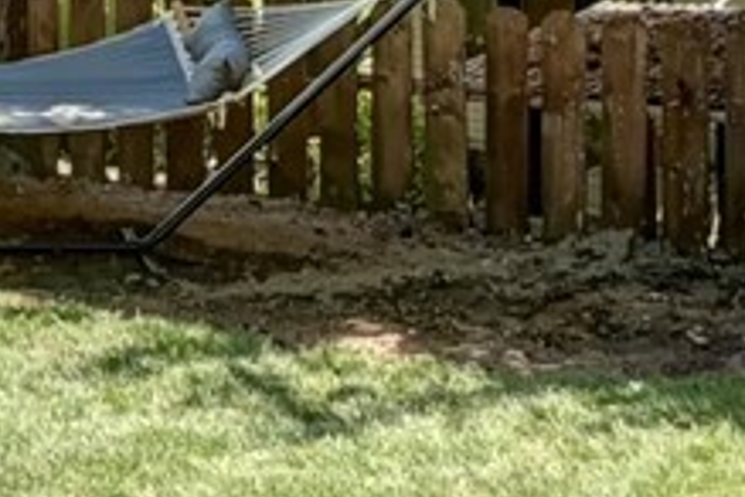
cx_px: -437
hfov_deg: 15.9
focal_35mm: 116
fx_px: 2400
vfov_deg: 11.5
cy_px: -165
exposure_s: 1/15
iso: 320
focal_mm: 10
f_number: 11
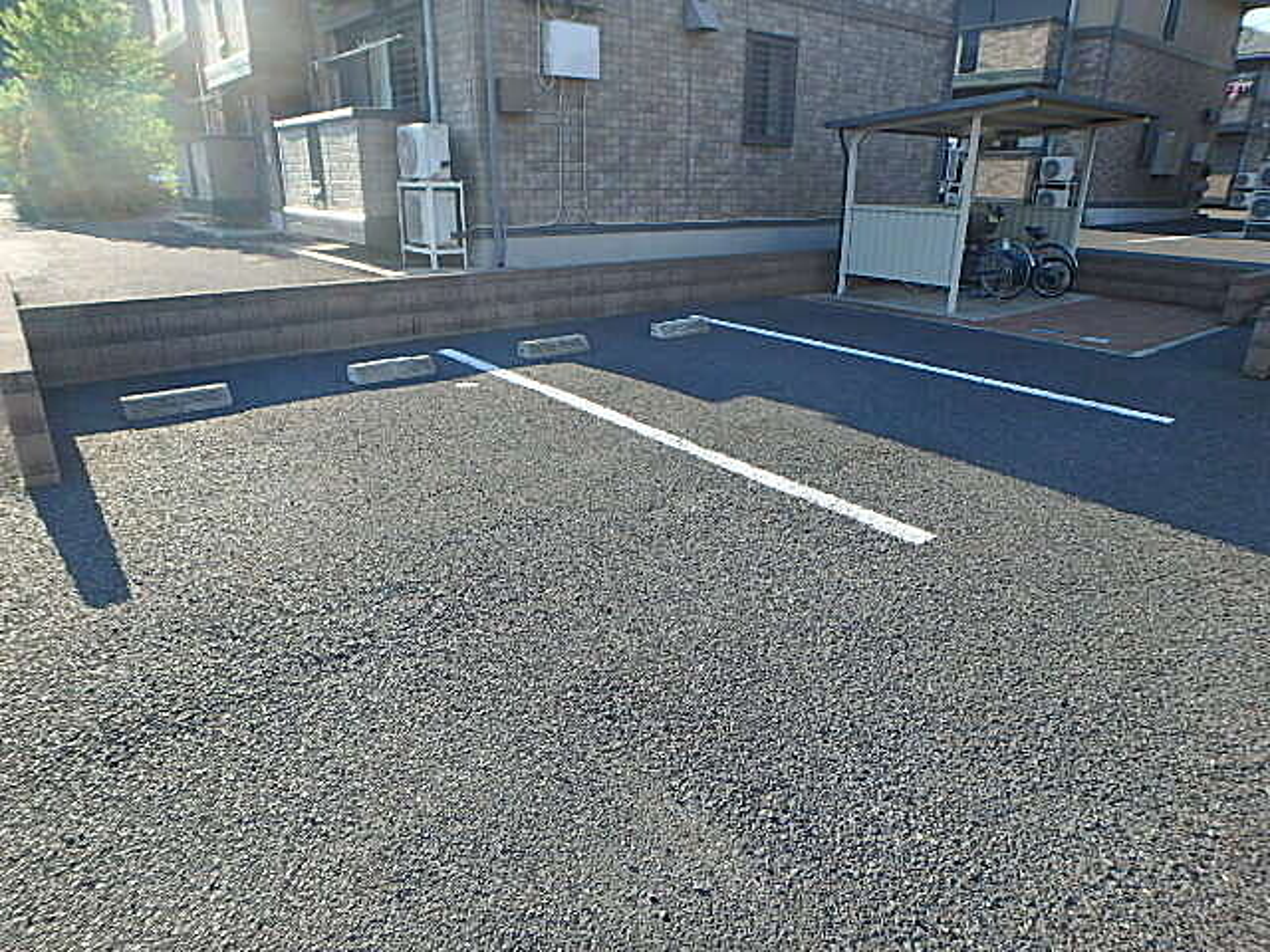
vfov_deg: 63.4
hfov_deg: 79.0
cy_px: 476
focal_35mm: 21
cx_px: 635
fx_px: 770
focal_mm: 3.7
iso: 125
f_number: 3.5
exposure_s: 1/500
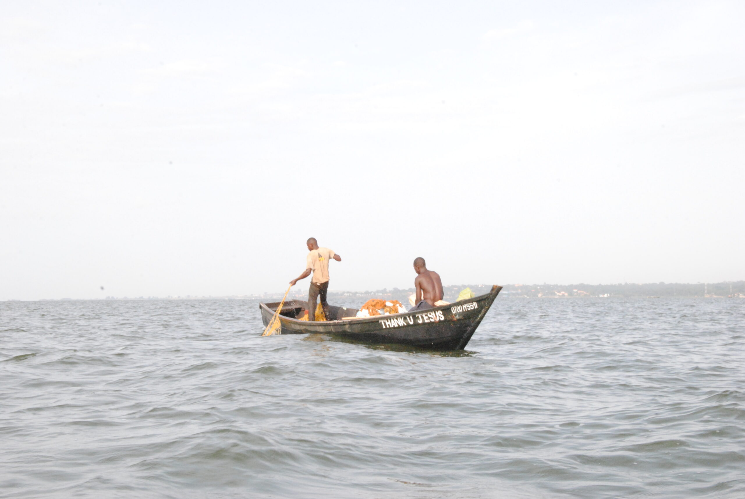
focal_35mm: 57
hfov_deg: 35.0
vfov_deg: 23.8
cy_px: 250
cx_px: 372
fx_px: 1181
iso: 1600
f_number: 22
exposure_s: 1/200
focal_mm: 38
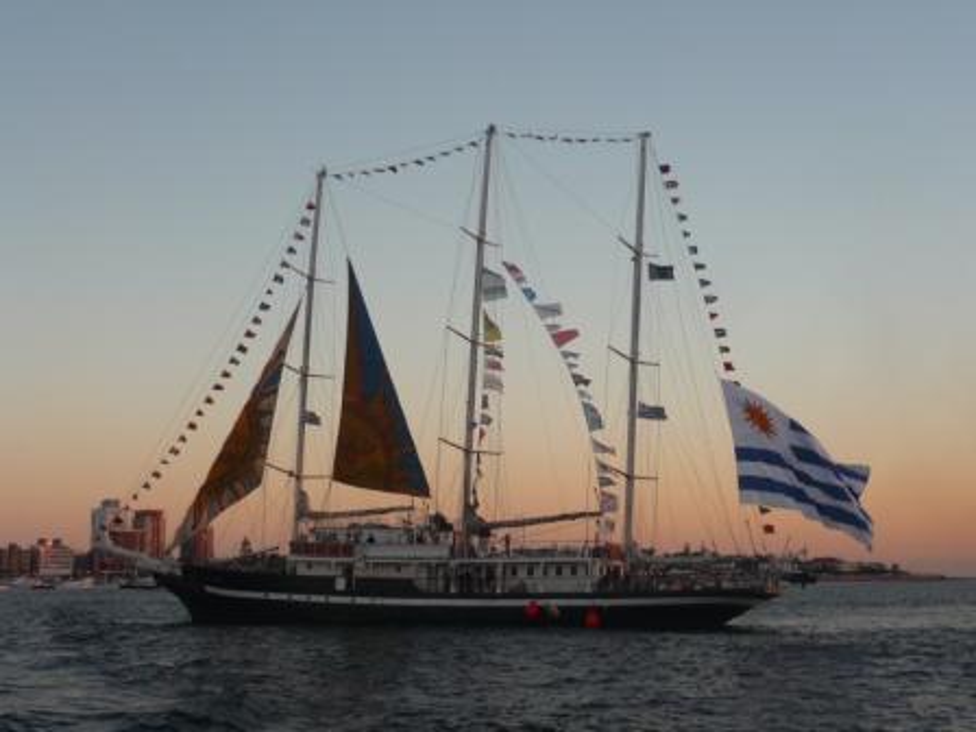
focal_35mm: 55
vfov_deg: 26.6
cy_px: 366
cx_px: 488
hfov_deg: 34.9
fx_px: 1551
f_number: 3.4
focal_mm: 9.1
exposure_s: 1/125
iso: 100
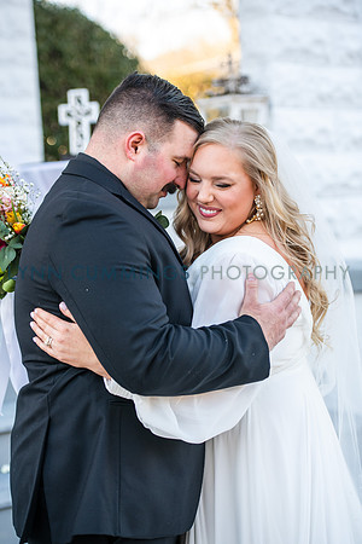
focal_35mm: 85
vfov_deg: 23.9
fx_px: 1282
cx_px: 181
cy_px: 272
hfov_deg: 16.1
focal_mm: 85
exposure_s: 1/320
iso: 200
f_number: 3.5
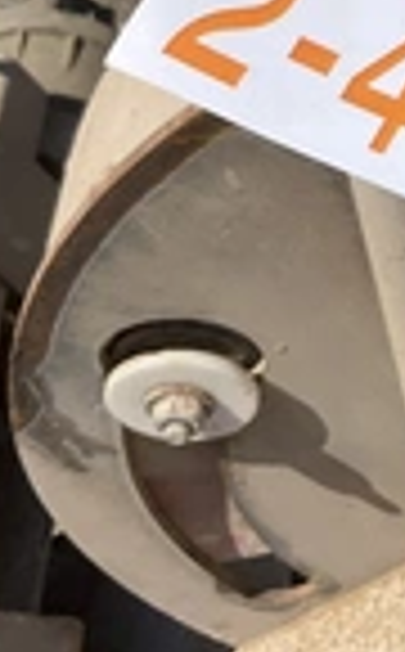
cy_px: 117
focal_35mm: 85
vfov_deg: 24.0
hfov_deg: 14.1
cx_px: 652
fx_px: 1509
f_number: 1.8
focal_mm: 3
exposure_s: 1/3125
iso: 25
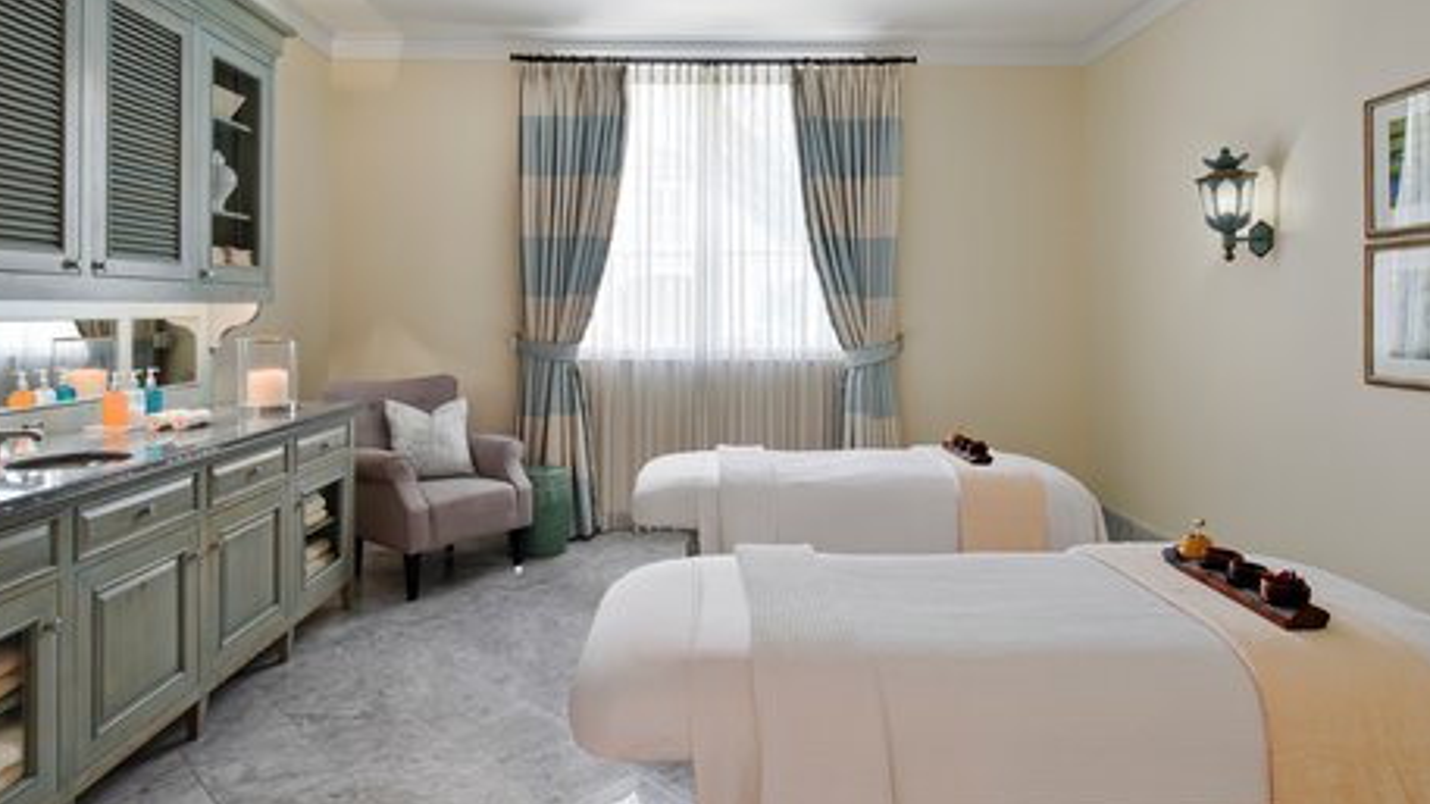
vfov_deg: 51.1
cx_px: 704
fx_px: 834
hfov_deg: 81.2
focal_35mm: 22
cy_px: 316
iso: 200
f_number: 16
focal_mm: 20
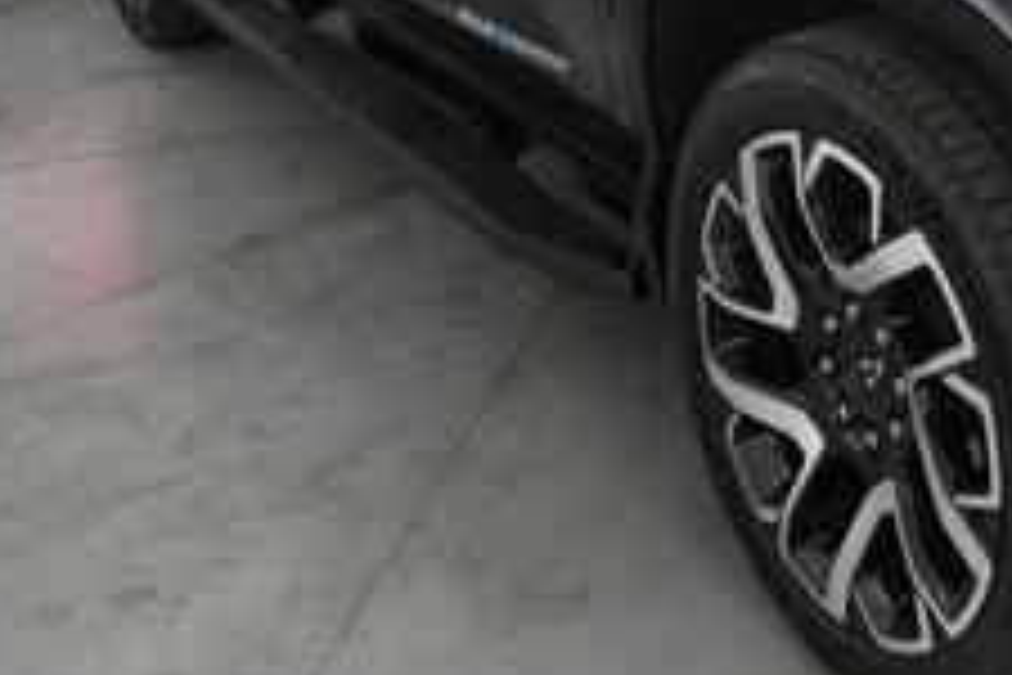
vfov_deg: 23.2
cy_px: -104
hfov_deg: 32.7
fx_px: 1518
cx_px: 1093
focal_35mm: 54
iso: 1600
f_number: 3.2
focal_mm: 19
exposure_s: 1/160
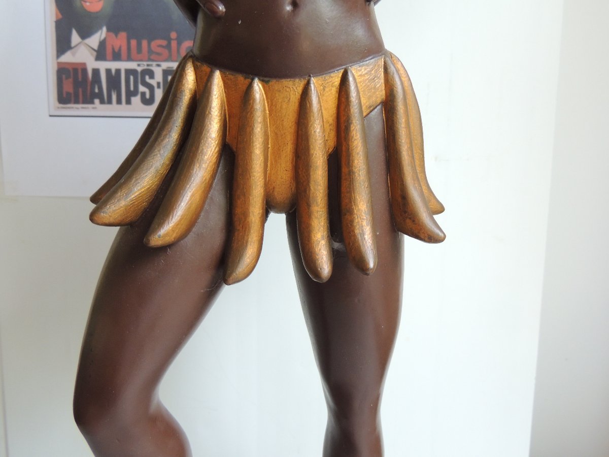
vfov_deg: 42.9
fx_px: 581
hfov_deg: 55.4
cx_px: 304
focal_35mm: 33
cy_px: 228
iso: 400
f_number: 3.2
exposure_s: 1/50
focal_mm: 5.8
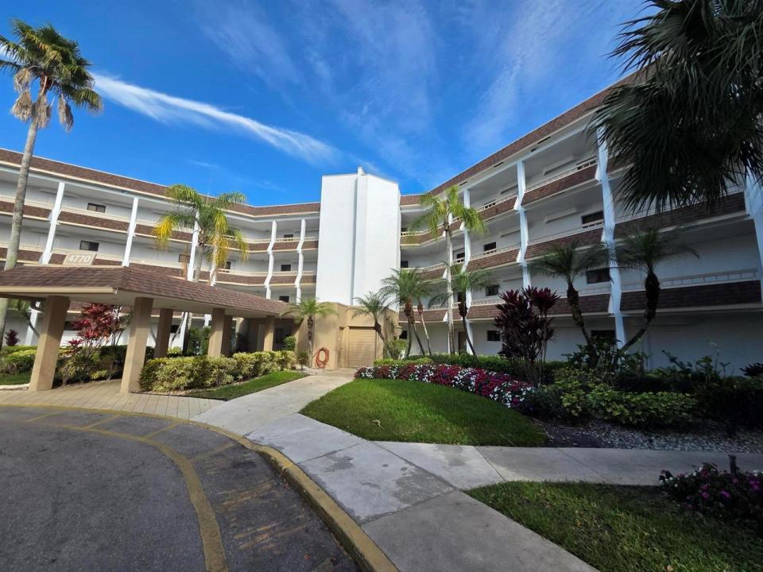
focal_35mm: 13
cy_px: 286
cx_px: 382
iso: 50
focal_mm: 2.2
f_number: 2.2
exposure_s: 1/1160
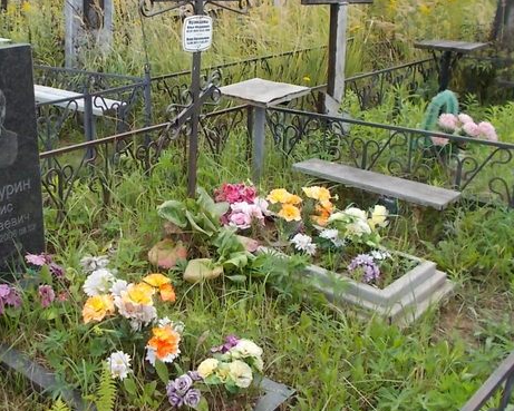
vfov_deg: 34.0
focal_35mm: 44
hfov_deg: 41.3
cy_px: 154
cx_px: 158
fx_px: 669
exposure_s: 1/320
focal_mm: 4.6
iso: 80
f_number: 3.2
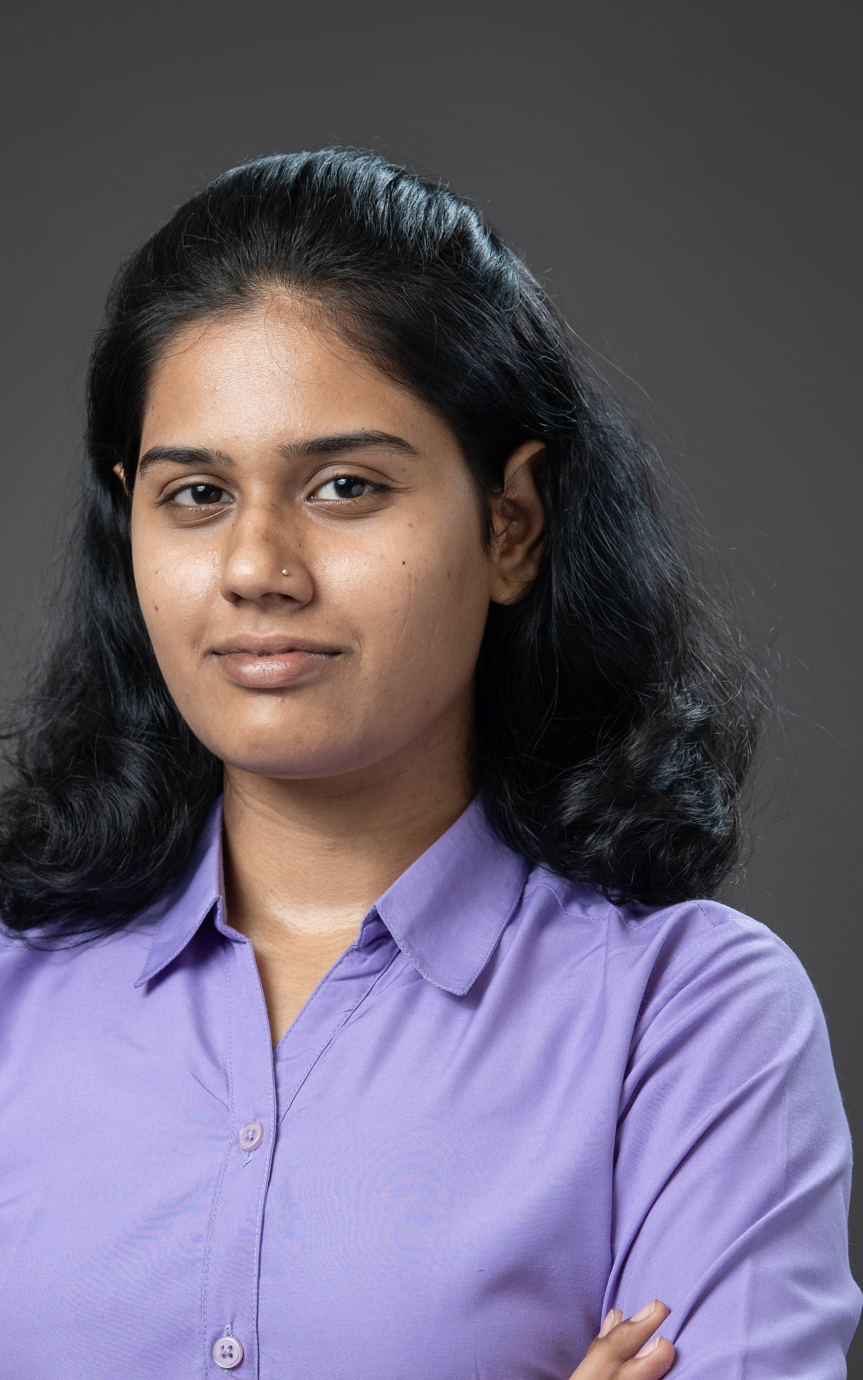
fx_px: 5758
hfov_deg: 8.6
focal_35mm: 153
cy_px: 974
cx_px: 317
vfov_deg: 13.6
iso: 250
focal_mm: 85
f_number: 4.5
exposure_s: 1/200
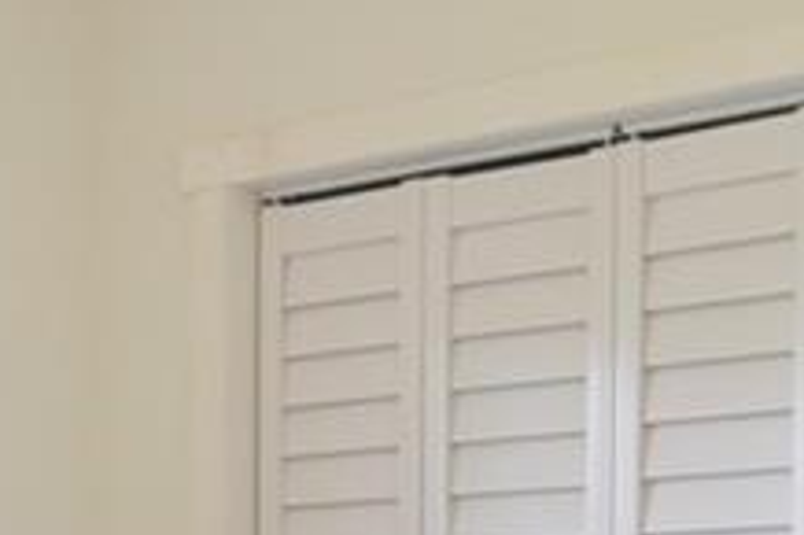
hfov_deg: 18.4
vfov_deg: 11.7
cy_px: 882
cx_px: 129
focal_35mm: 110
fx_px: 2455
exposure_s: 1/8
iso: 400
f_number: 8
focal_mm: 10
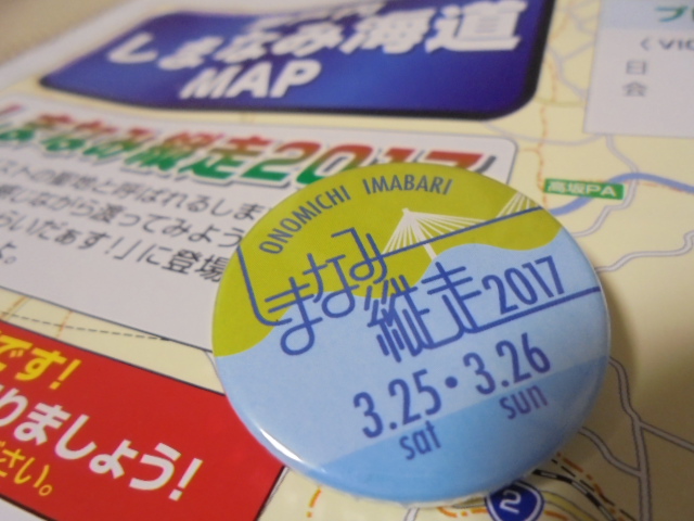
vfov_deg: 53.1
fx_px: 521
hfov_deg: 67.3
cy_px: 260
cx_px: 347
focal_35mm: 26
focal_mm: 4.6
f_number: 3.5
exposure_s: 1/10
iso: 400
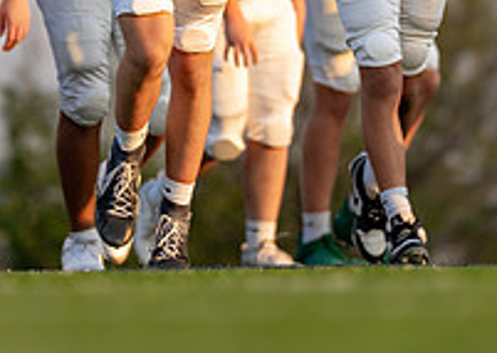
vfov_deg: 1.9
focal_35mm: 751
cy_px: -121
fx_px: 10586
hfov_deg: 2.7
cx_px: 257
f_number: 2.8
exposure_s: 1/1000
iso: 160
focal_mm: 200
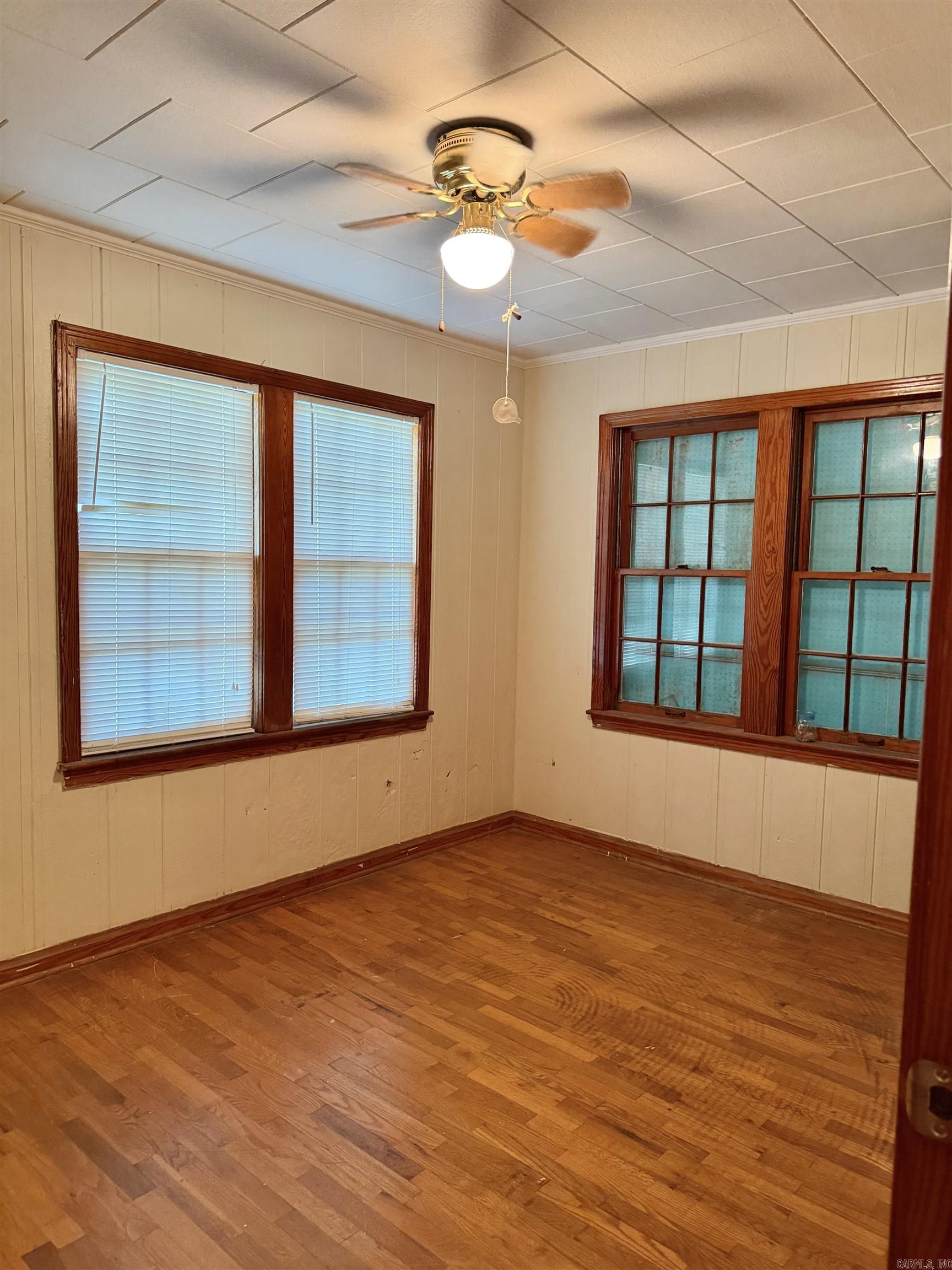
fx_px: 880
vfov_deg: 71.6
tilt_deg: -4.9
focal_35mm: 24
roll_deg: -2.0
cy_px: 635
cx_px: 476
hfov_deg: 56.8
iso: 400
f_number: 1.78
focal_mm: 6.76
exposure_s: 1/60
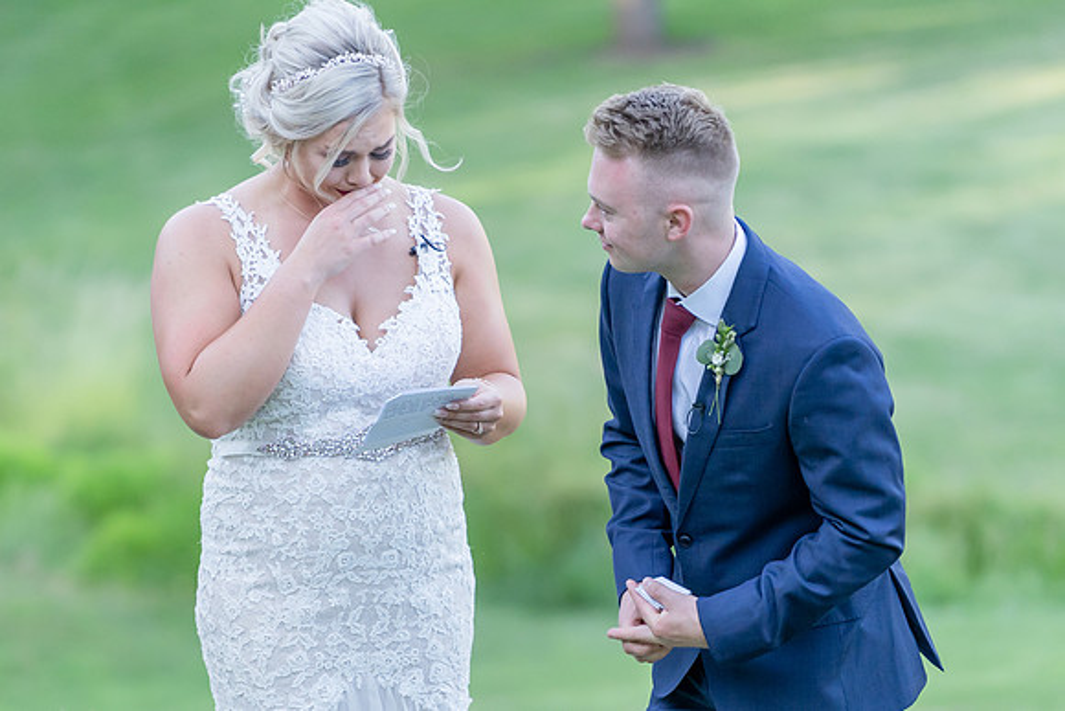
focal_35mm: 337
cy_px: 599
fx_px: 9972
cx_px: 419
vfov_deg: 4.1
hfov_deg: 6.1
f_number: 4
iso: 800
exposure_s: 1/800
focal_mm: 200
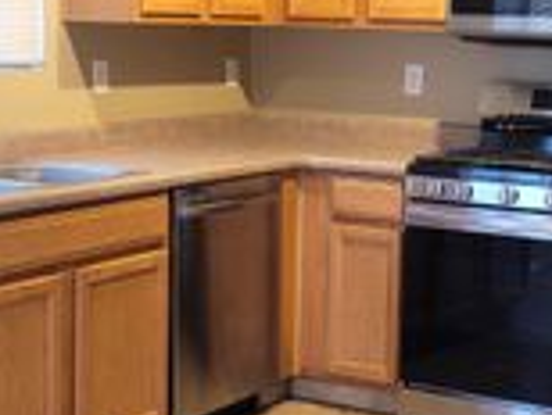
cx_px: 366
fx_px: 1294
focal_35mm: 81
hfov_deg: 24.0
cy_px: 159
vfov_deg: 18.2
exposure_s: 1/40
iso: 400
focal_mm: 7
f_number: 1.8
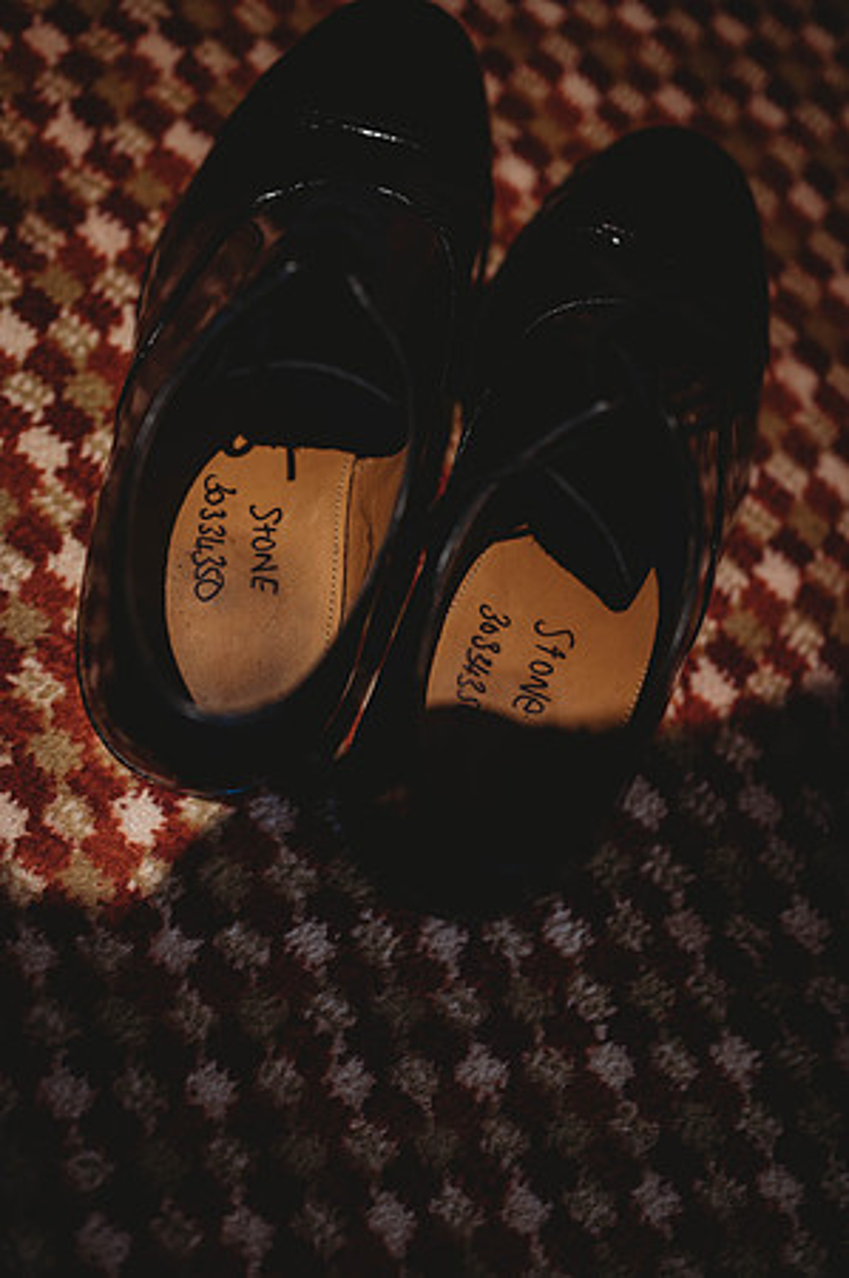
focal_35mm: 35
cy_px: 639
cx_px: 424
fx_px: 1241
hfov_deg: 37.8
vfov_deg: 54.5
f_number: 1.8
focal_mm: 35
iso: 2200
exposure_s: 1/125
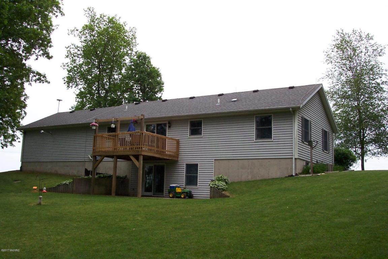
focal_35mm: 38
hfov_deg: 50.7
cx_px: 194
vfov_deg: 35.1
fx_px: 410
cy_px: 130
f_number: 4.8
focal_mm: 8
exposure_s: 1/350
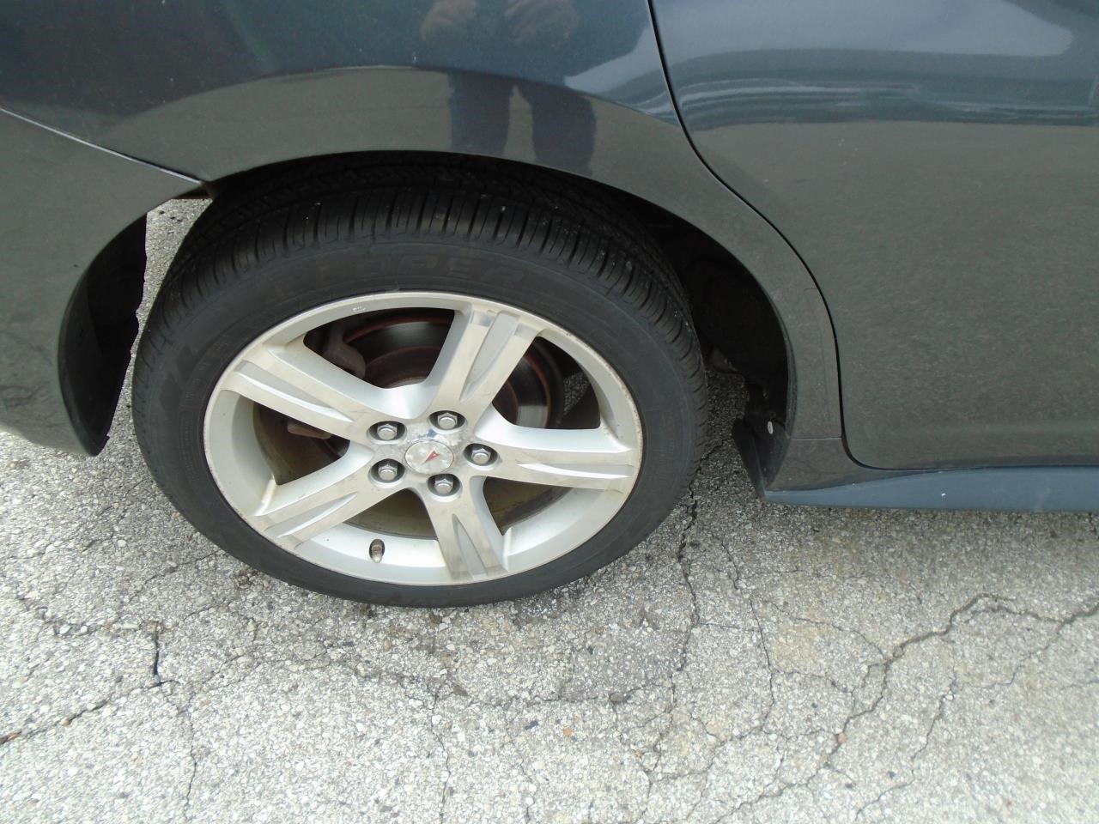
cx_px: 550
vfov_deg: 53.1
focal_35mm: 26
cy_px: 412
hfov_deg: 67.3
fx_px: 825
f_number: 3.2
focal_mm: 4.6
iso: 100
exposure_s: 1/320
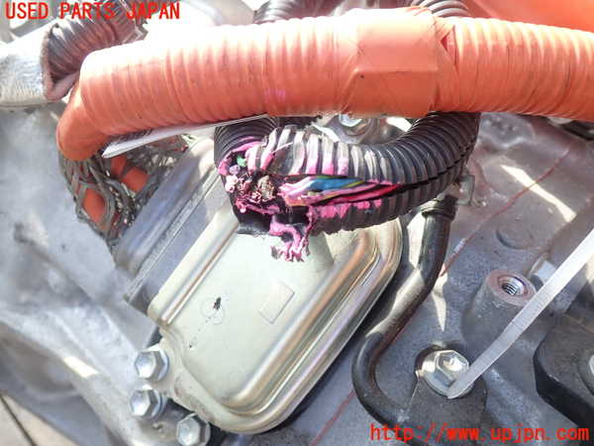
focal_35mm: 30
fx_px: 515
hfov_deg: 60.0
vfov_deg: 46.8
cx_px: 297
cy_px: 223
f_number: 2.3
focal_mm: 5.5
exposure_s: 1/200
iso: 100
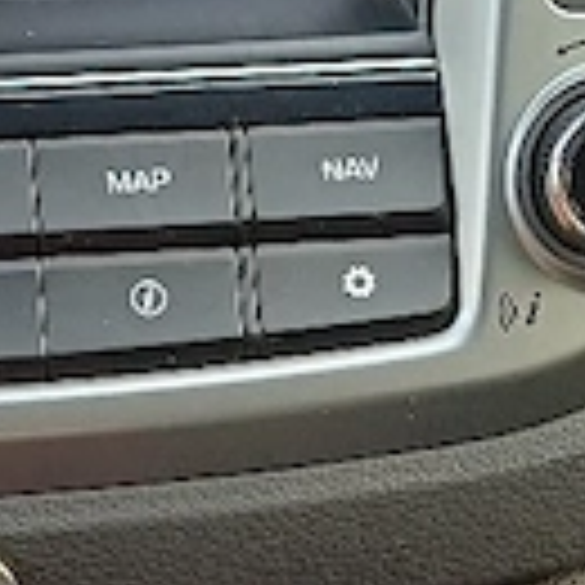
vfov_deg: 12.4
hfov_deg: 12.5
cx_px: -130
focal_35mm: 136
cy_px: 792
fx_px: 2600
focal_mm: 4.65
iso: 200
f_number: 1.8
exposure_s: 1/50
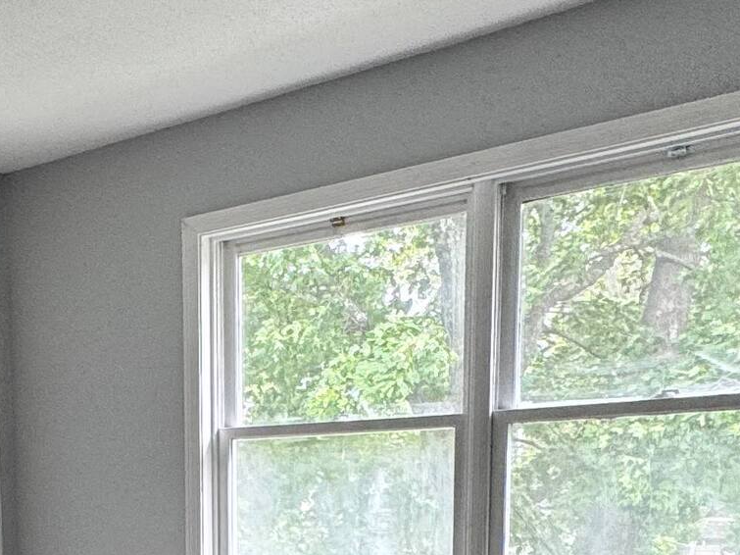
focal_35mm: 57
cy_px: 651
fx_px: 1218
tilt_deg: -8.3
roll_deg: +3.0
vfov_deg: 23.6
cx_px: -74
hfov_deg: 30.3
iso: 125
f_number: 2.2
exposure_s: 1/120
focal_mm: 2.22
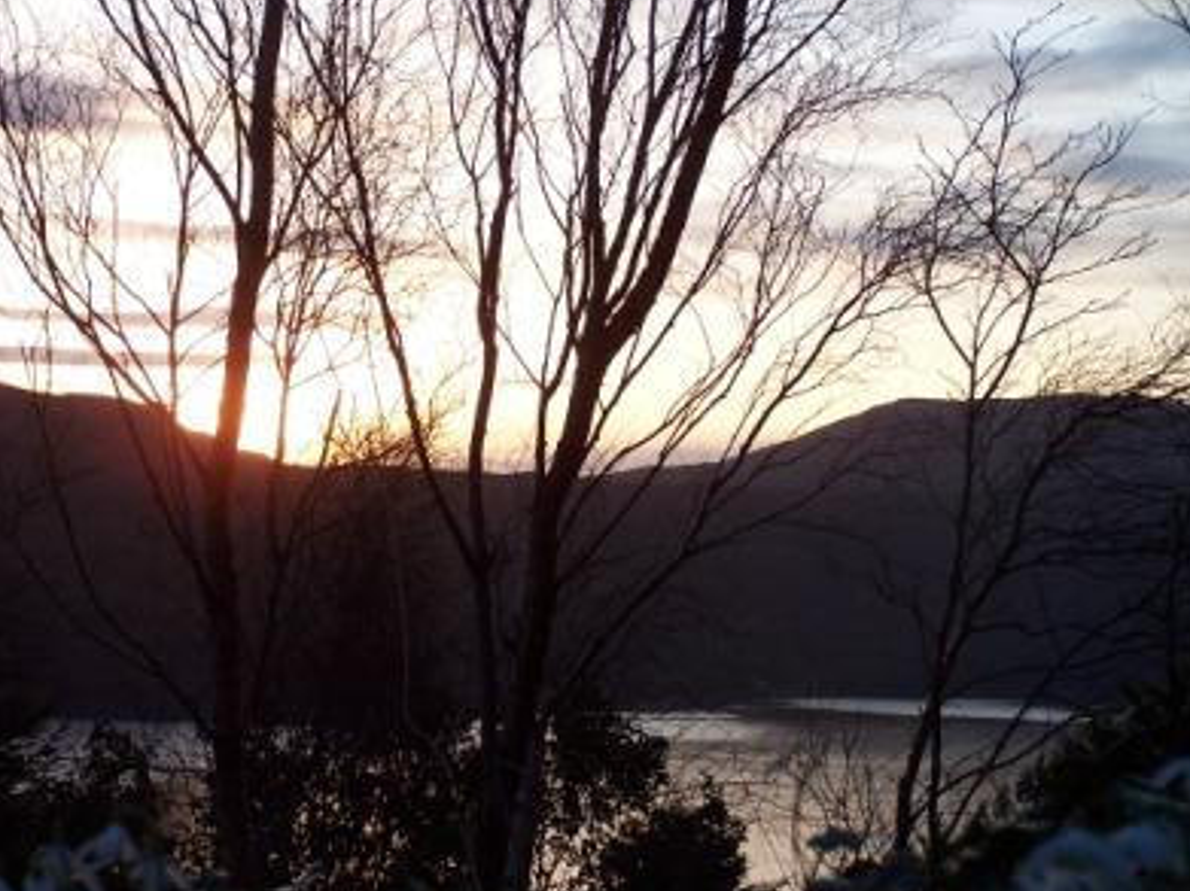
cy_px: 462
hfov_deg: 20.9
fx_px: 3230
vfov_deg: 15.7
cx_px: 557
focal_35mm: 94
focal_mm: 13.7
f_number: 3.2
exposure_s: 1/180
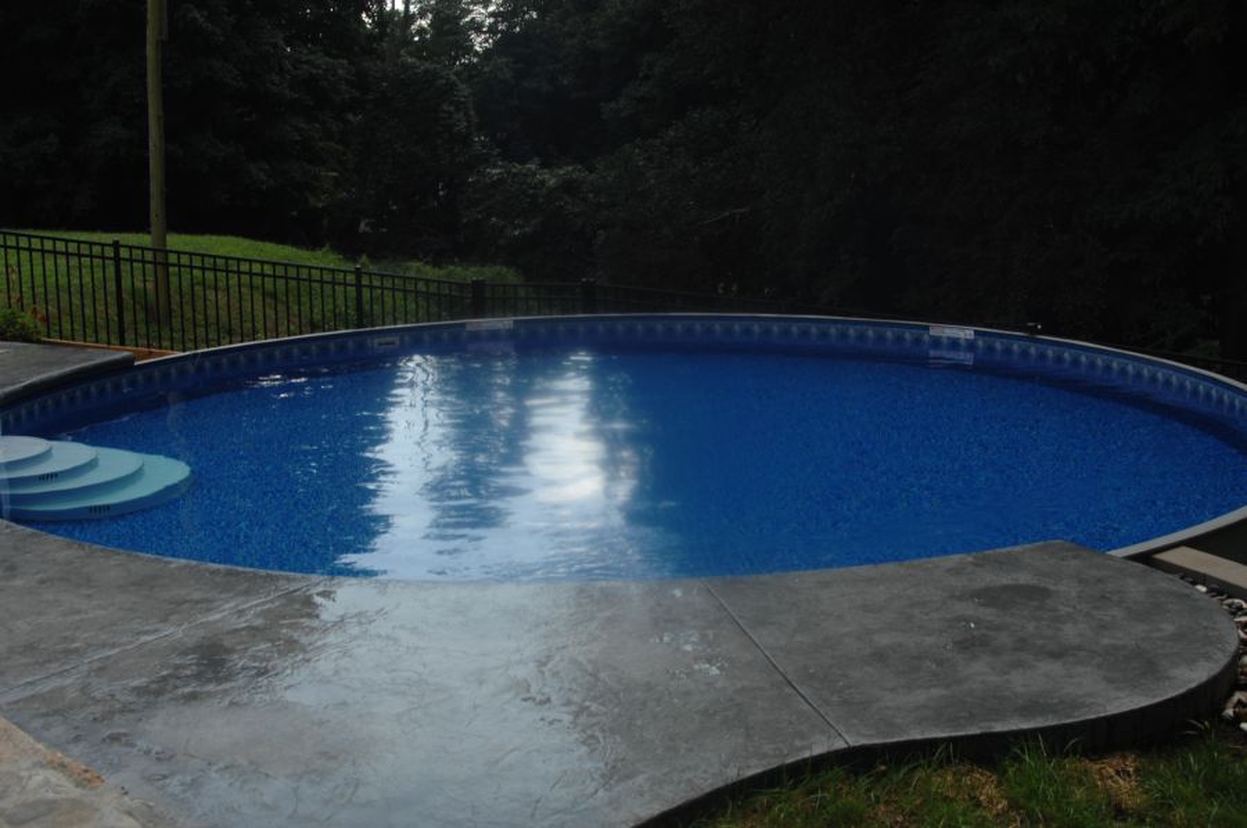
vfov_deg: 31.8
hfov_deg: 46.4
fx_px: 1453
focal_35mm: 42
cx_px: 624
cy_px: 414
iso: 100
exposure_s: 1/125
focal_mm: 28
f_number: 5.6
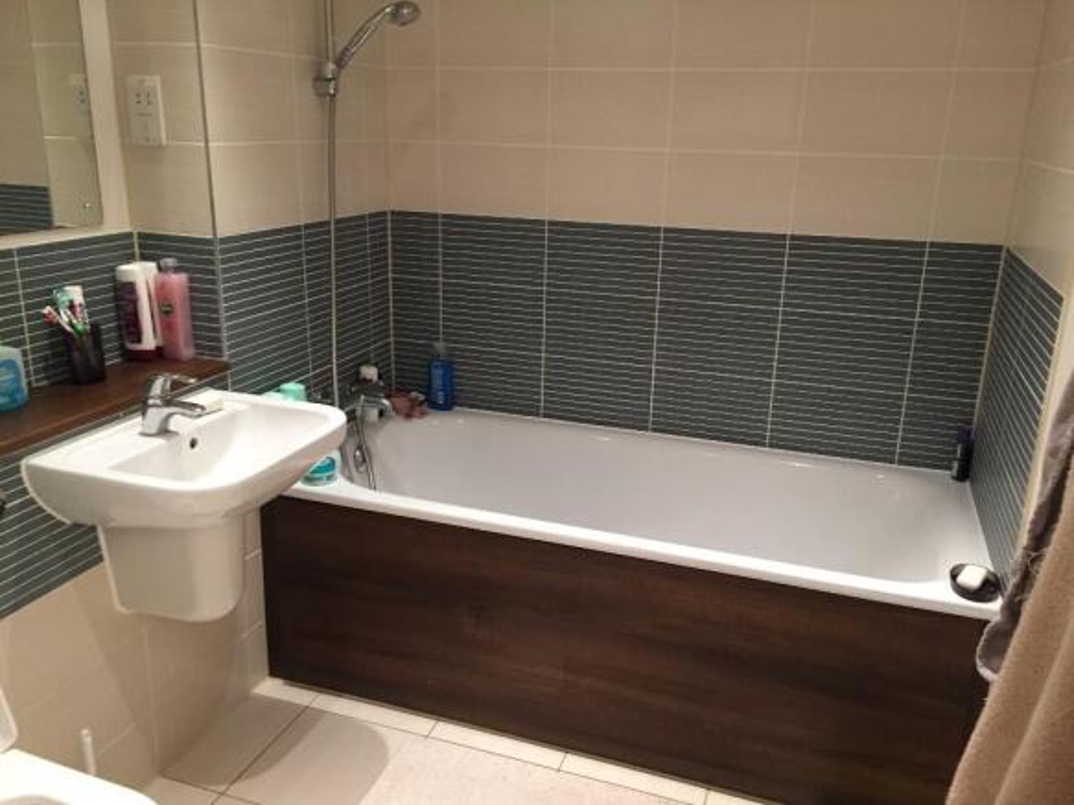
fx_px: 900
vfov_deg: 48.2
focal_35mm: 29
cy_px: 402
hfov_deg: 61.7
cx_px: 537
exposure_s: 1/33
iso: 160
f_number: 2.2
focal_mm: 4.15
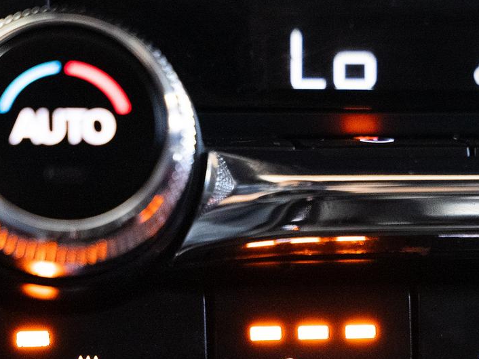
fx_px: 1772
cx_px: 311
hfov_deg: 15.4
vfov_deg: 11.4
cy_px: 401
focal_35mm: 128
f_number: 3.5
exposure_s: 1/40
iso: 1000
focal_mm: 46.9
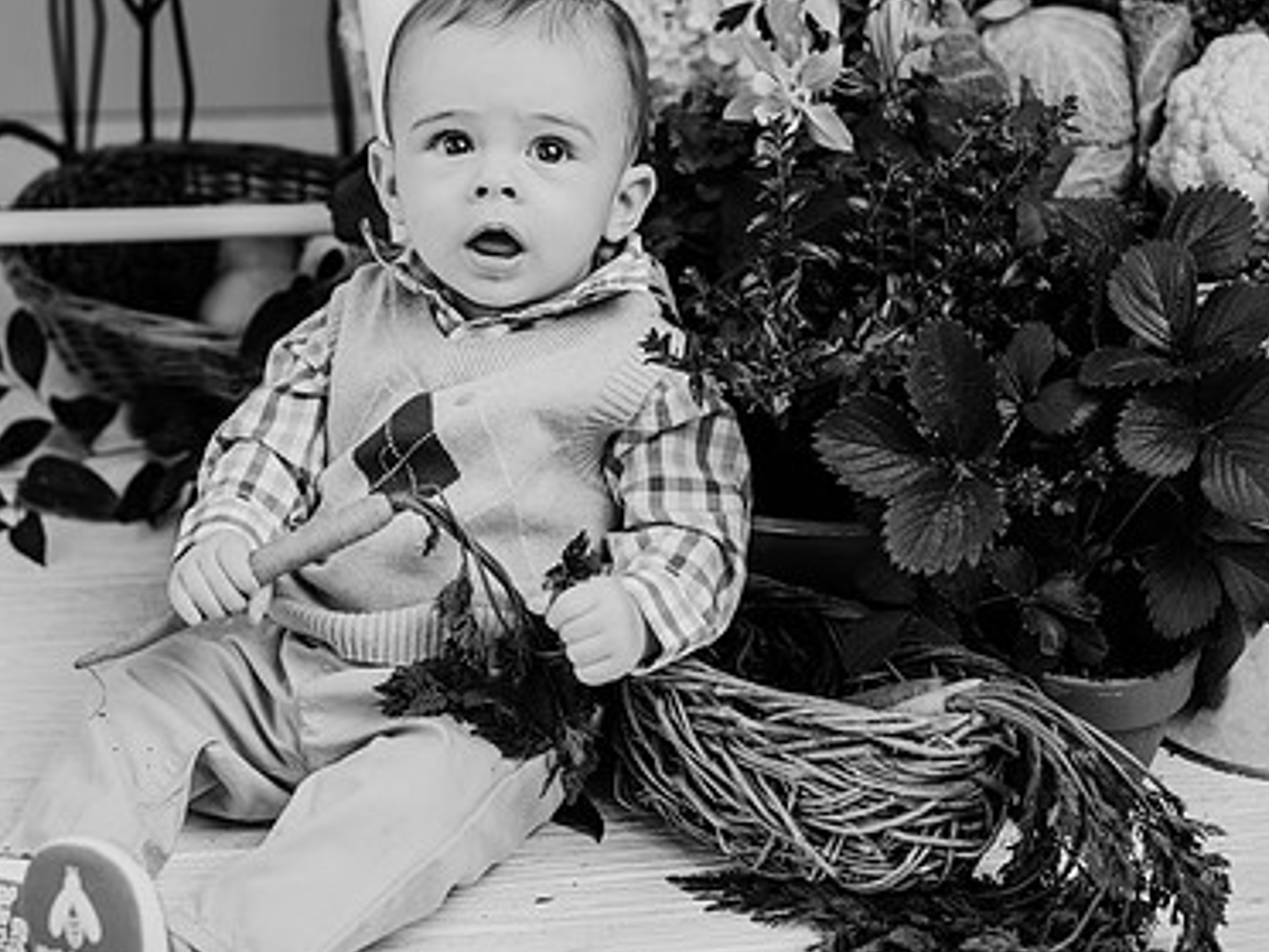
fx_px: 2749
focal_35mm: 75
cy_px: 326
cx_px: 498
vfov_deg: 19.6
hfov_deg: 25.9
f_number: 2.8
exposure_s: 1/125
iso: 100
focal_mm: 50
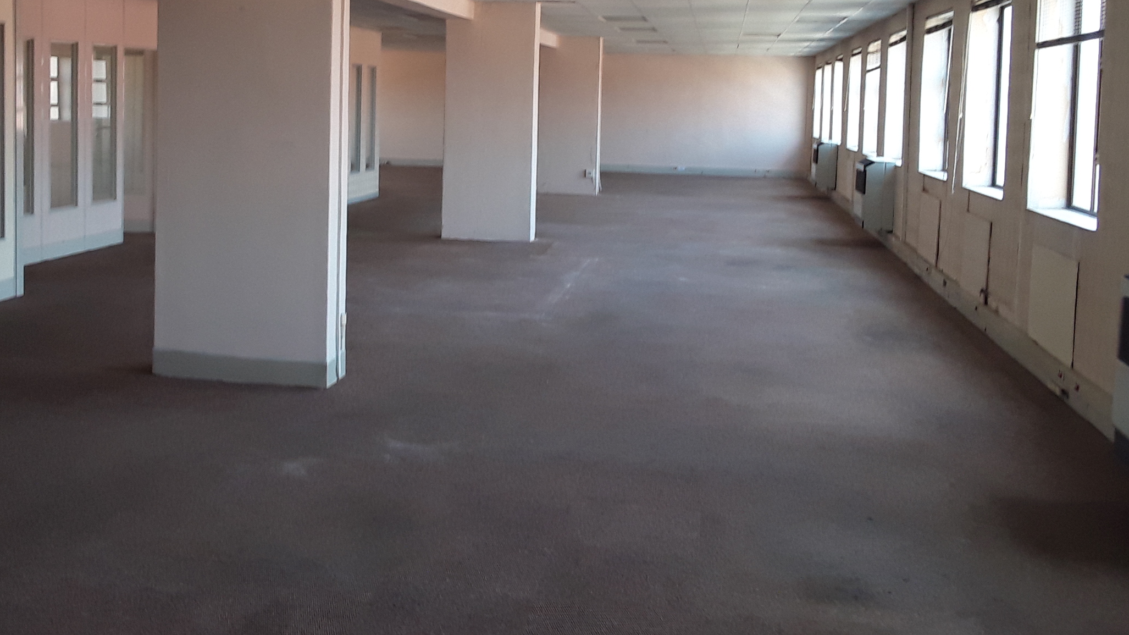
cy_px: 139
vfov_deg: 28.5
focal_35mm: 41
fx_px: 1227
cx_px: 425
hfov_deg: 48.9
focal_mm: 2.2
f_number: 1.9
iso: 40
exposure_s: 1/50
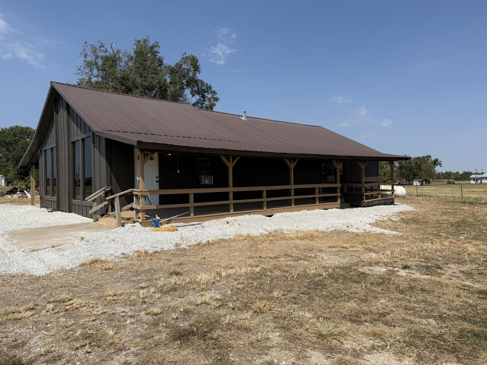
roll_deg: +0.8
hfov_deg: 71.6
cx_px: 244
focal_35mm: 24
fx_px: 338
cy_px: 182
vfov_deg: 56.8
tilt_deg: -2.1
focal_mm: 6.76
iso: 80
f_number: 1.78
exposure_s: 1/8130
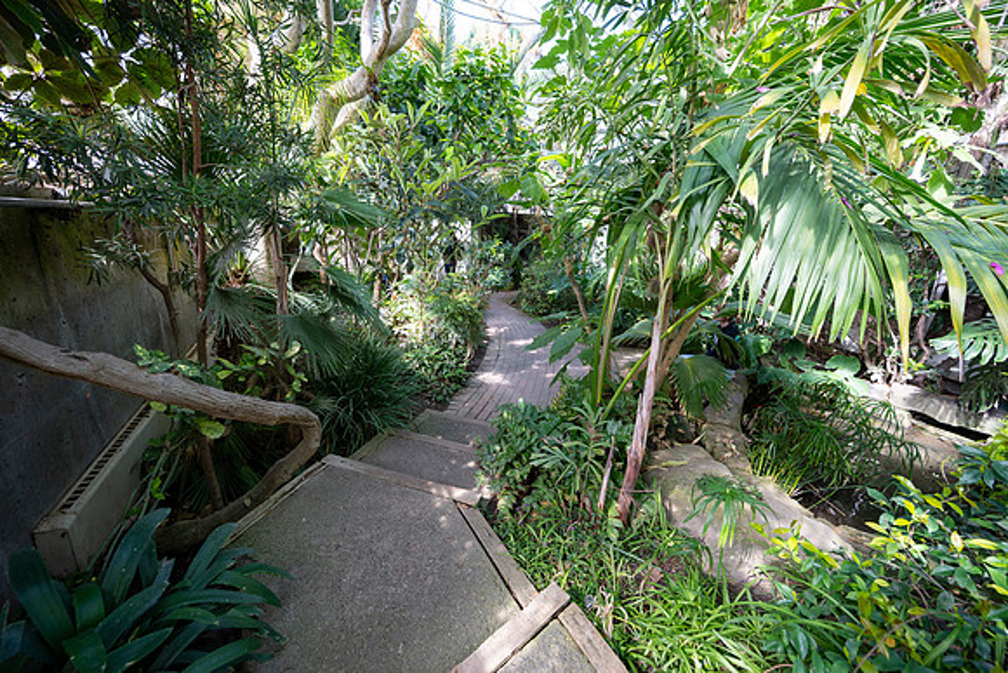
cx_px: 504
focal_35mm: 14
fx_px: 392
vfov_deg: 81.2
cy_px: 336
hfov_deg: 104.2
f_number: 4
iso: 320
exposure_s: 1/160
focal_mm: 14
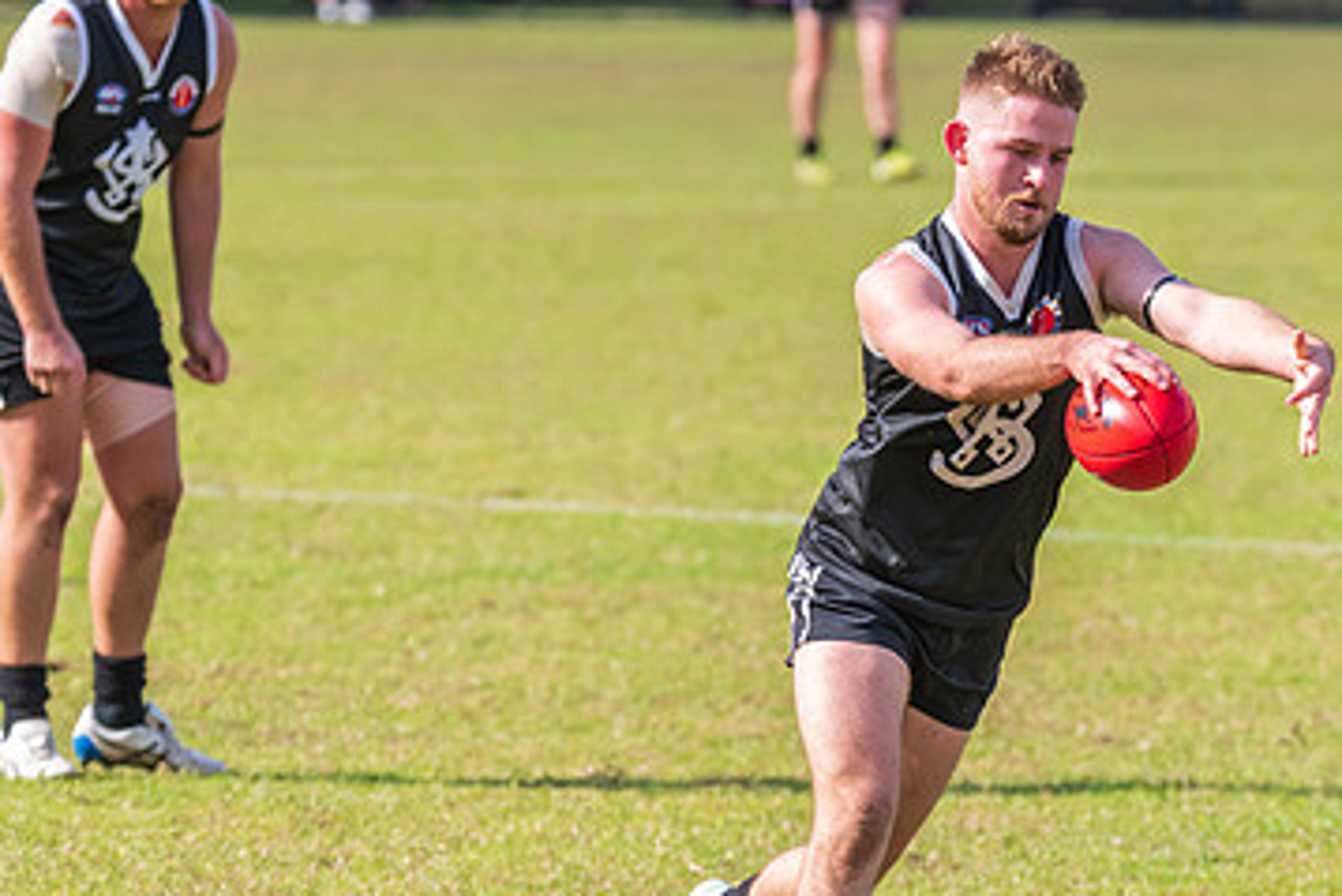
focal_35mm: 488
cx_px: 1086
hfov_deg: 4.2
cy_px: 505
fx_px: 18198
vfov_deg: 2.8
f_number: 8
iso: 800
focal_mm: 280
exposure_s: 1/1600
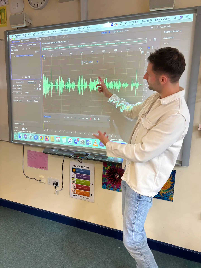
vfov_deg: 67.3
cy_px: 134
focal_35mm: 26
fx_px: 201
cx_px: 100
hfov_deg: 53.1
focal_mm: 5.96
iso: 200
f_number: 1.6
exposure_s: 1/60
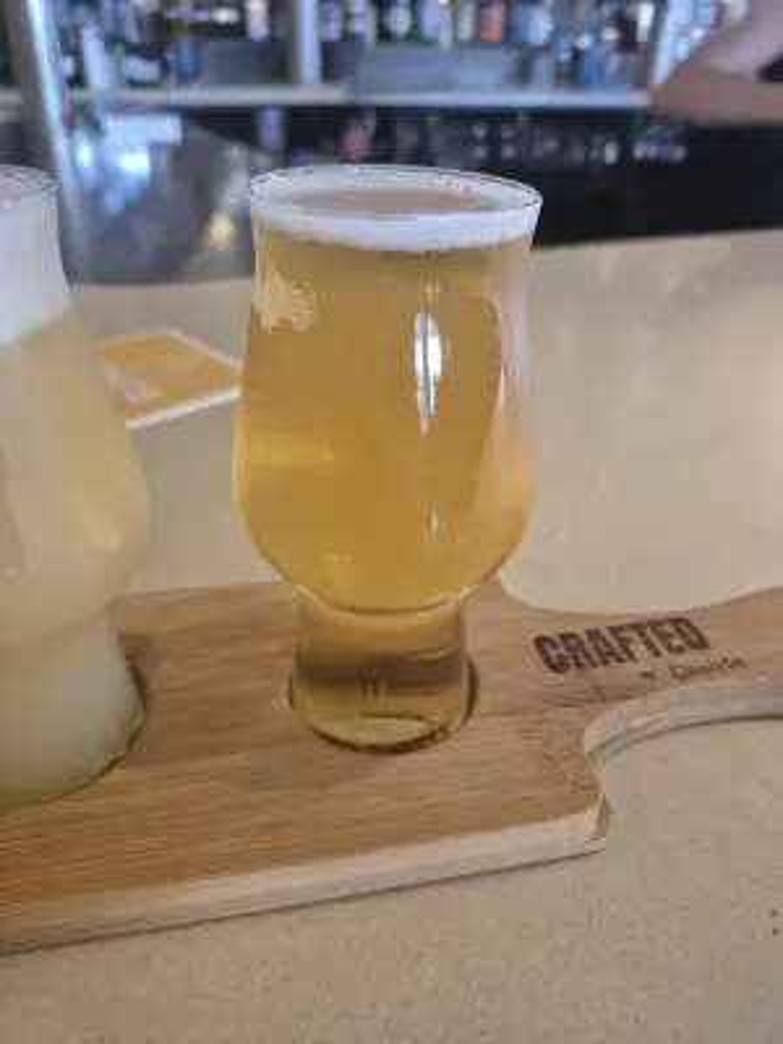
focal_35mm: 23
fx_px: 694
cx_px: 392
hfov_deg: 58.9
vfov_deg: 73.9
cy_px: 522
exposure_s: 1/60
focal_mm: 5.4
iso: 640
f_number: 1.8
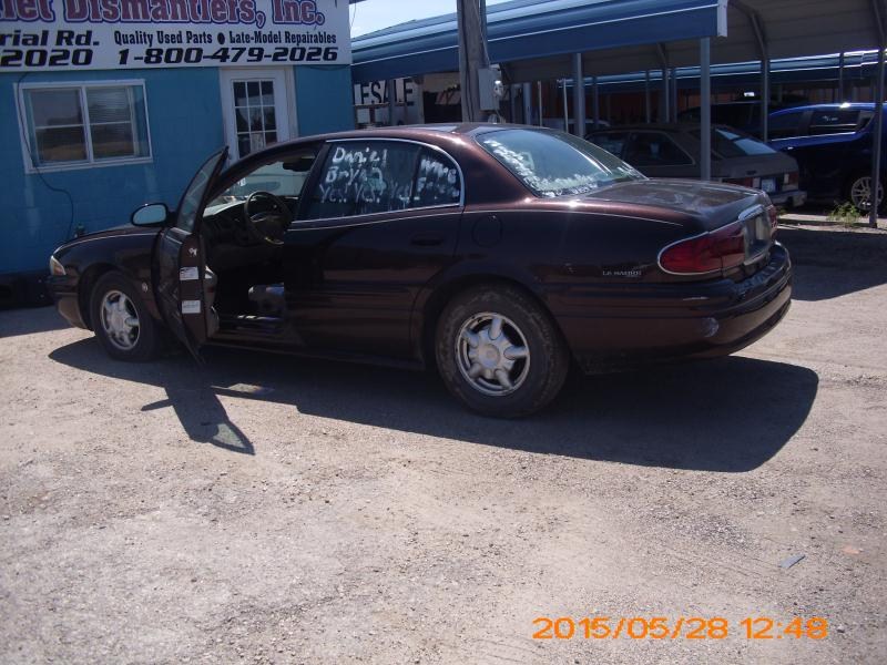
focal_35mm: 36
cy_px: 332
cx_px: 444
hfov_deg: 51.4
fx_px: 922
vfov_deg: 39.7
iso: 80
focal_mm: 6.3
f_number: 7.8
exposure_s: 1/200
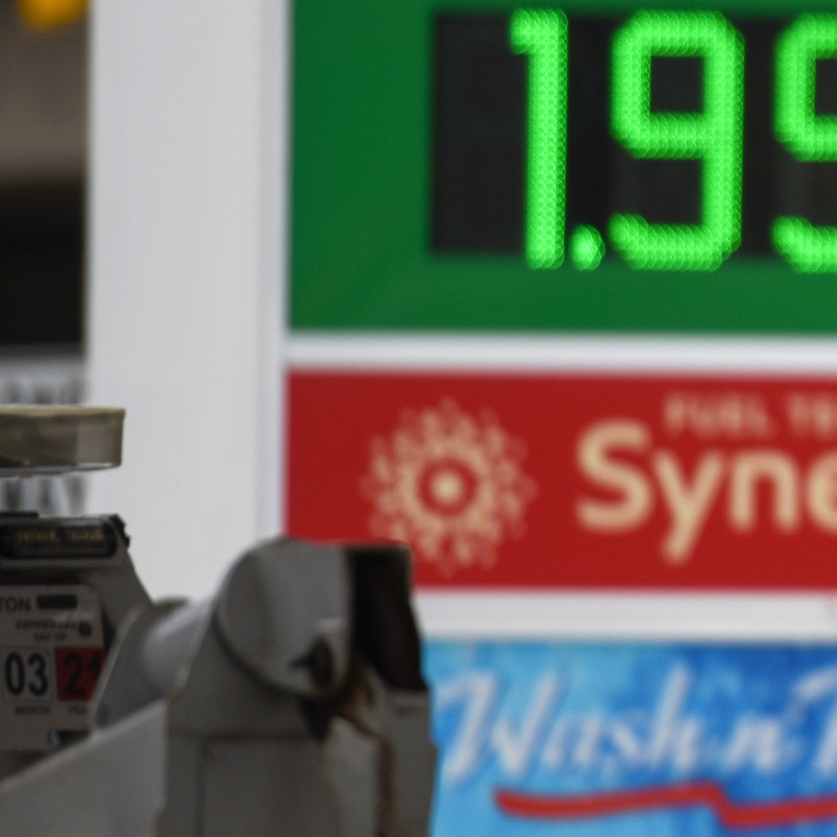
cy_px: 236
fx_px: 17754
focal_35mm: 649
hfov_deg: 2.7
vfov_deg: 2.7
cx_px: 1508
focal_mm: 200
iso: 200
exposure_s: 1/4000
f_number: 2.8
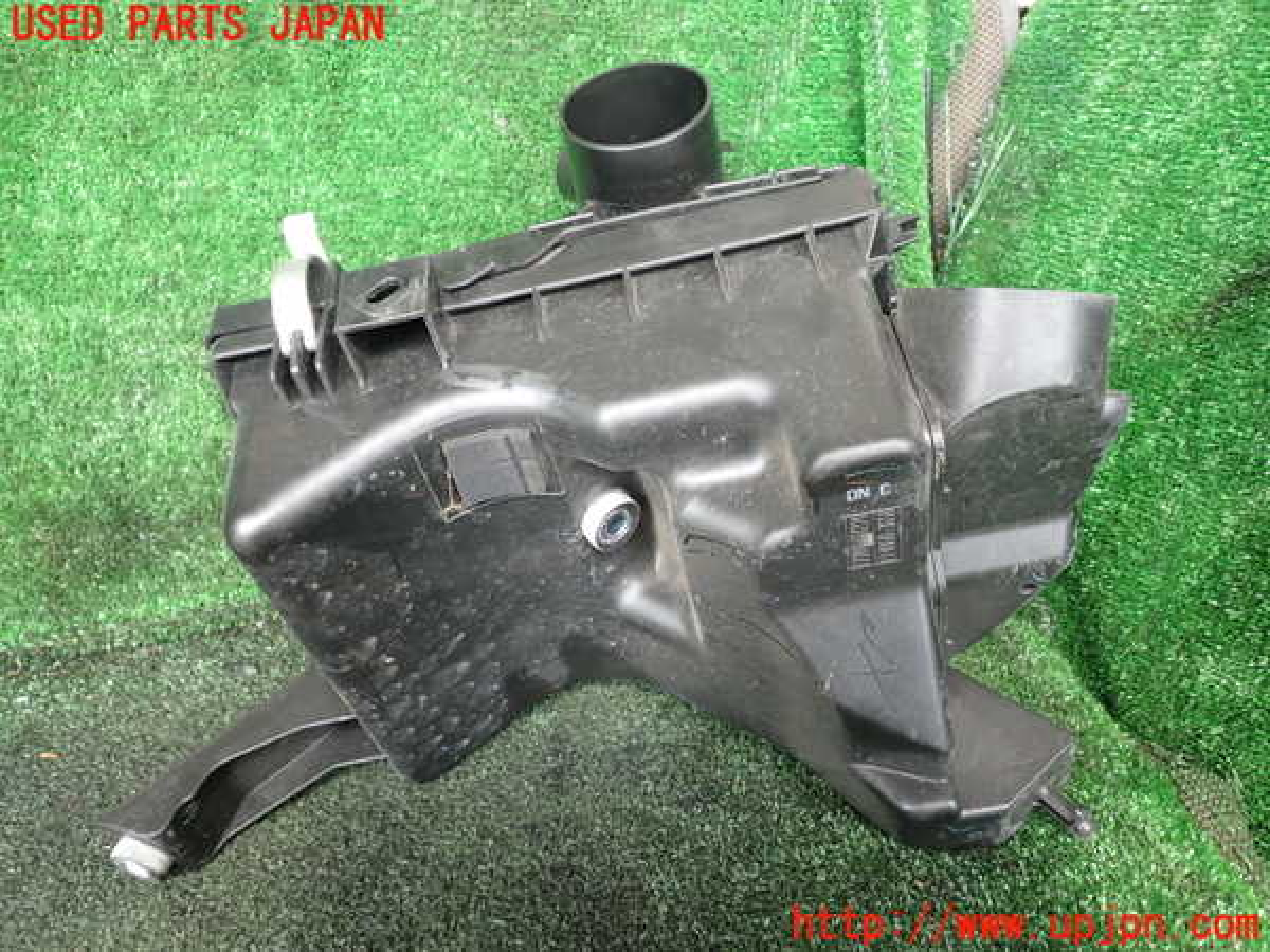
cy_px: 476
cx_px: 635
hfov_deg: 60.0
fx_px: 1101
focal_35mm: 30
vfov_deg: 46.8
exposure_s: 1/60
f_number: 2.3
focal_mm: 5.4
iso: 160
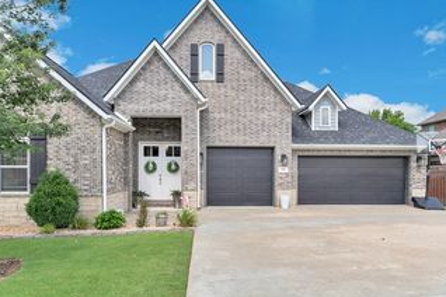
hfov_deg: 78.6
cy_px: 166
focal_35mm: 22
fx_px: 273
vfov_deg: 57.1
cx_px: 217
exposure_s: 1/800
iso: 250
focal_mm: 14
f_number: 2.8
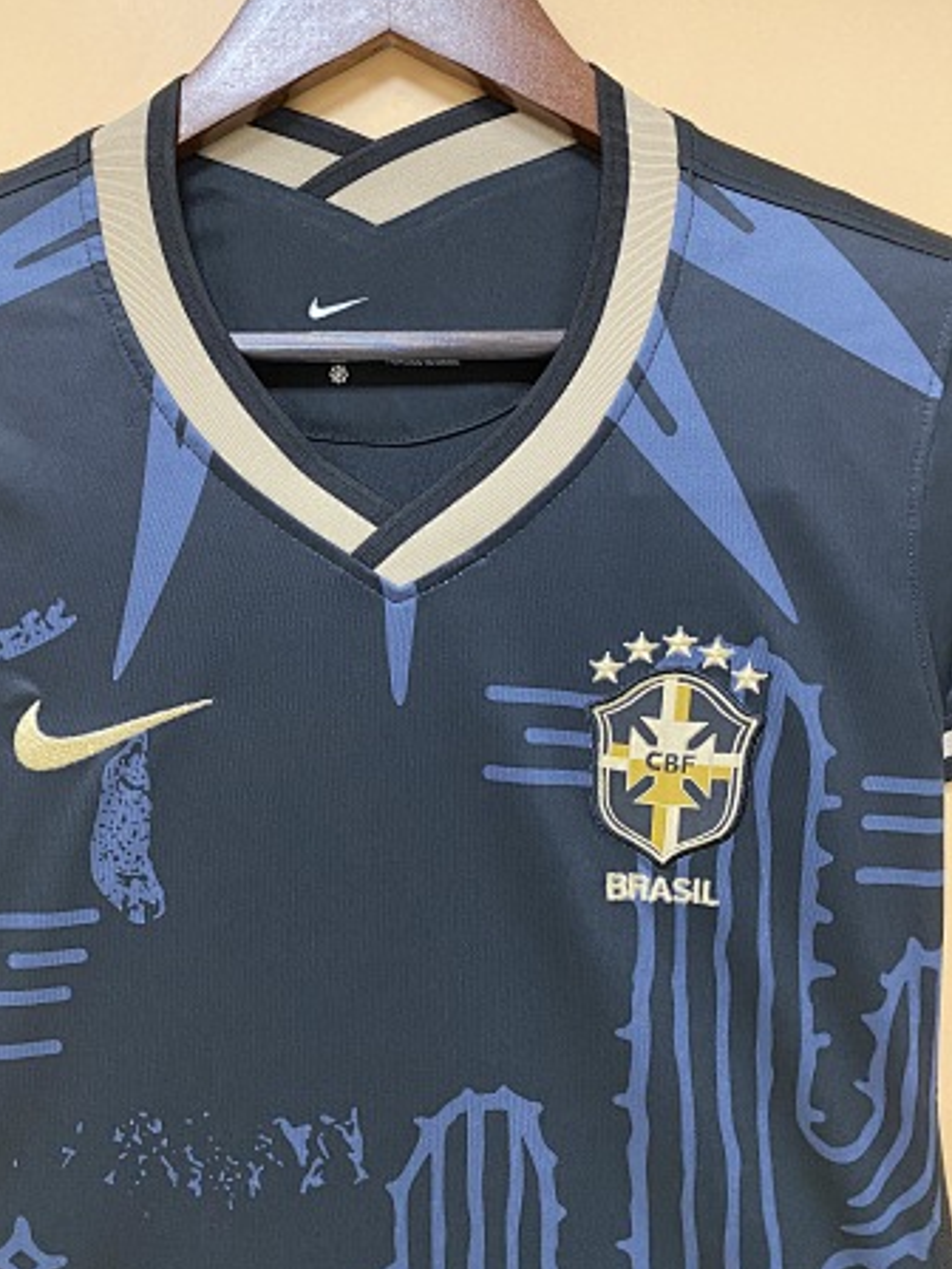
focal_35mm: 29
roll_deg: +0.2
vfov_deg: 61.6
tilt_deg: -1.5
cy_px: 606
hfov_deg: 48.1
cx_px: 424
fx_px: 1063
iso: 500
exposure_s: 1/33
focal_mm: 4.25
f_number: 1.8
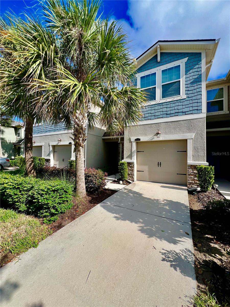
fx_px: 115
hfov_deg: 89.9
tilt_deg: +2.8
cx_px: 115
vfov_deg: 106.2
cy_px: 154
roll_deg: +0.0
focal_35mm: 13
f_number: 1.8
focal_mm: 1.57
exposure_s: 1/1727
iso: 32
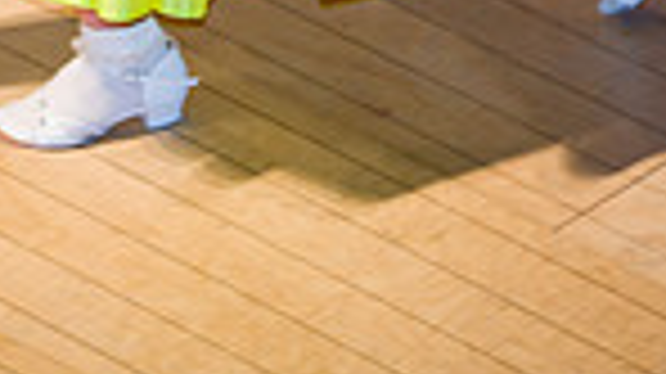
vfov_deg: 1.9
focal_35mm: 635
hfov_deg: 3.4
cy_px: -563
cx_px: 223
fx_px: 11206
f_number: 2.8
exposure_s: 1/250
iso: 500
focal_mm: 200
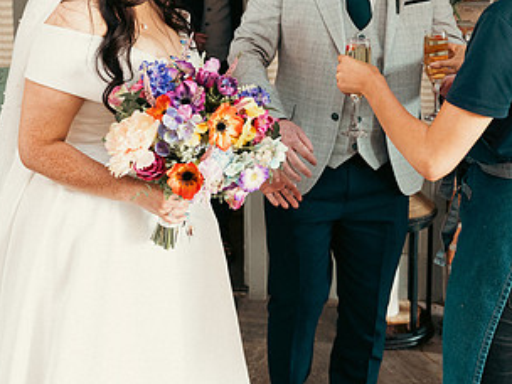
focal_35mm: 66
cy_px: 67
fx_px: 976
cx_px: 303
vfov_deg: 21.9
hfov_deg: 29.3
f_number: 3.5
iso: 2000
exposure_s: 1/160
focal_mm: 36
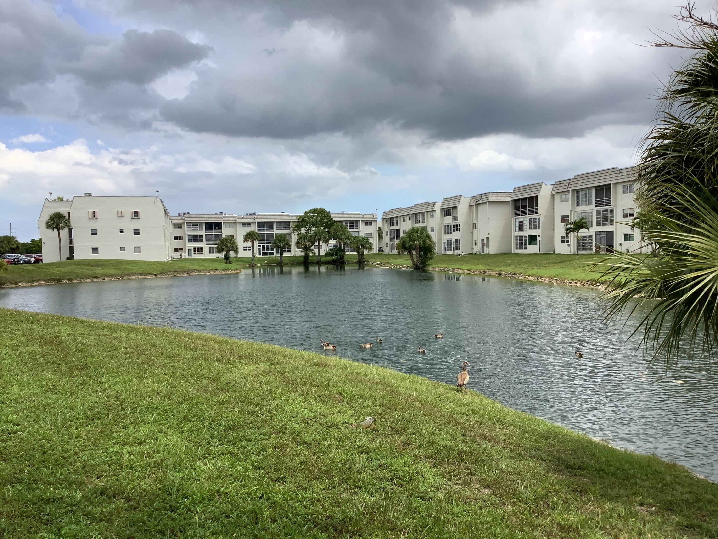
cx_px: 359
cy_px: 270
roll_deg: +2.3
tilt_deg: -4.1
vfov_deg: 45.4
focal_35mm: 31
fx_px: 643
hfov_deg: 58.4
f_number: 2.4
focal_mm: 3.3
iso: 25
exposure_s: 1/1058
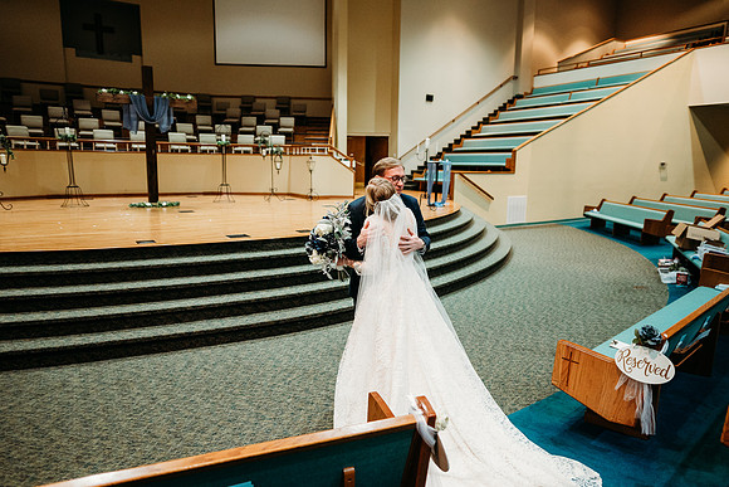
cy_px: 244
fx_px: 486
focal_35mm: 24
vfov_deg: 53.2
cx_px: 364
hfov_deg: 73.7
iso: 2000
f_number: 1.8
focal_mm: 24
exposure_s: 1/125
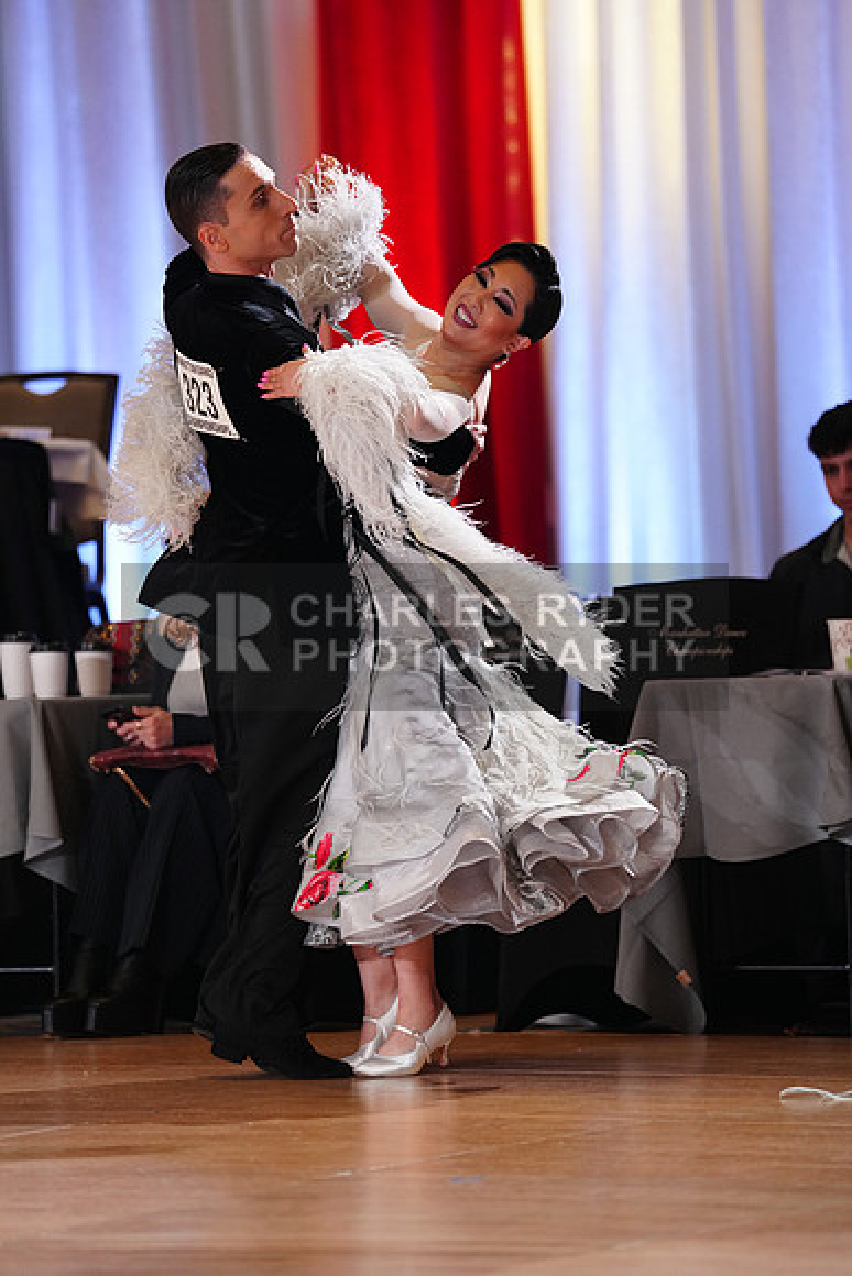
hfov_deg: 6.9
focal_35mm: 200
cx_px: 426
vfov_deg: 10.3
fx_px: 7095
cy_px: 638
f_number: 3.2
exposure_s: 1/500
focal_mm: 200
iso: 2500
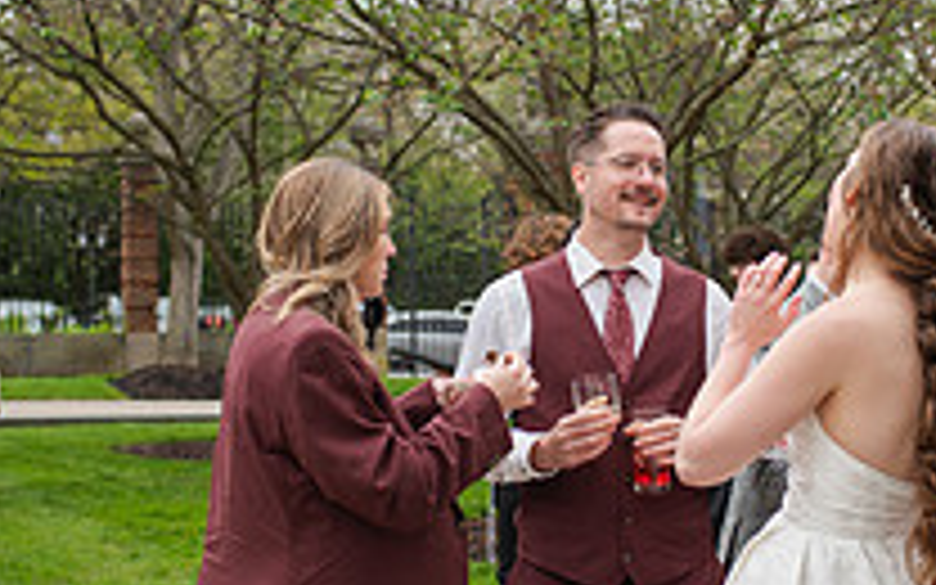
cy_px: 279
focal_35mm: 77
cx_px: 668
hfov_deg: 26.6
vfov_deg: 16.9
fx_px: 1964
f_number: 3.2
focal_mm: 35
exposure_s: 1/400
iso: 100
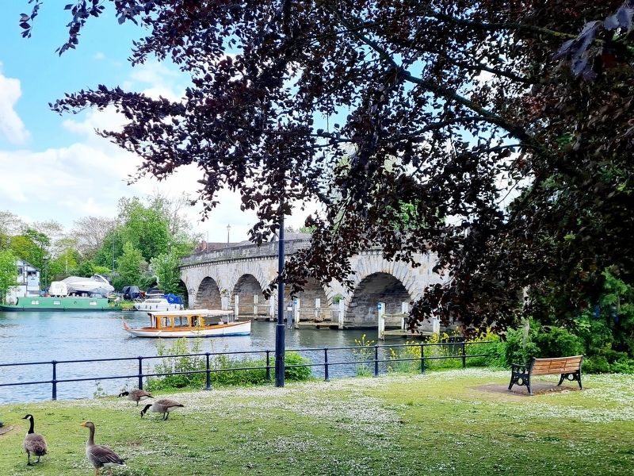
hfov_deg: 67.3
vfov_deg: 53.1
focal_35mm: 26
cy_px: 238
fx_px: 476
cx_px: 317
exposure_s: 1/1000
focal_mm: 5.4
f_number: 1.8
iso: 50
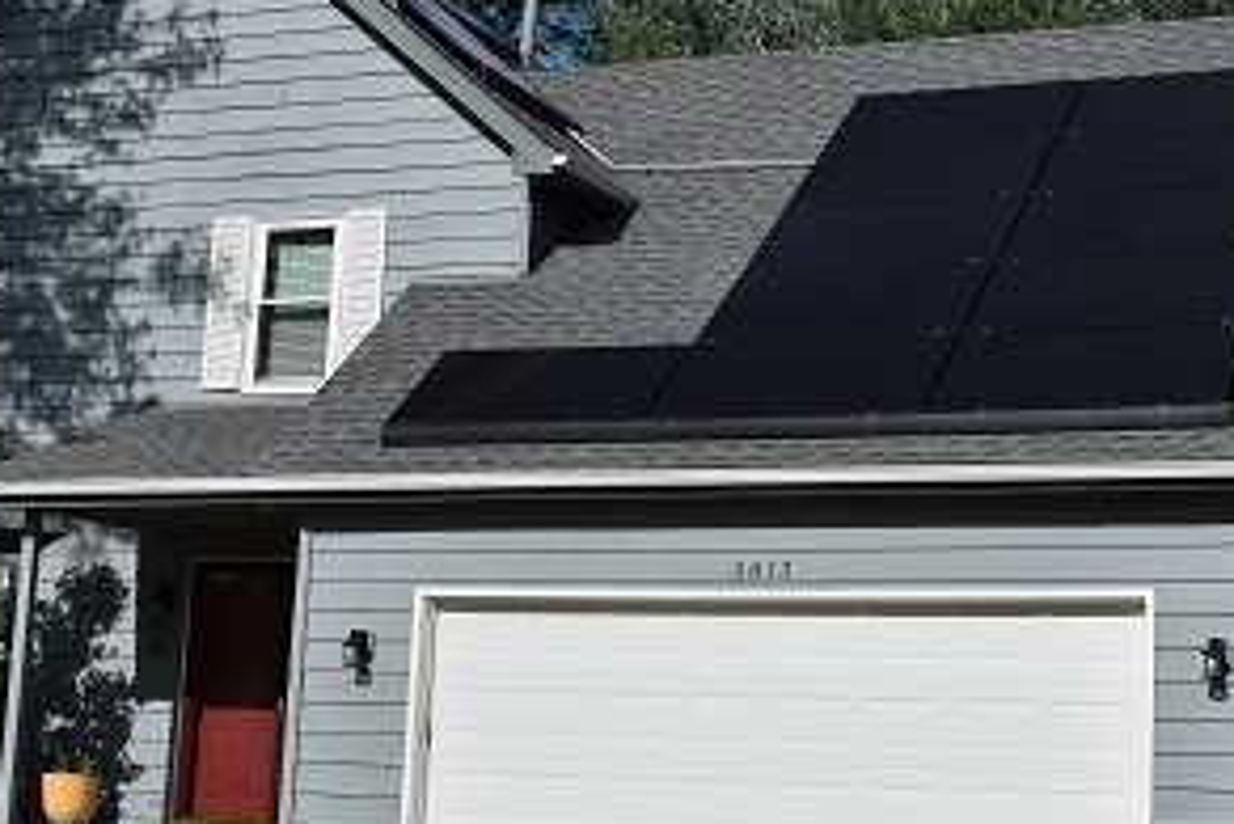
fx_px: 2538
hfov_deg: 27.3
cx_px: 731
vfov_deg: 18.4
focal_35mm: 74
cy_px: 359
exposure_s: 1/640
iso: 200
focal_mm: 24
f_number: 13
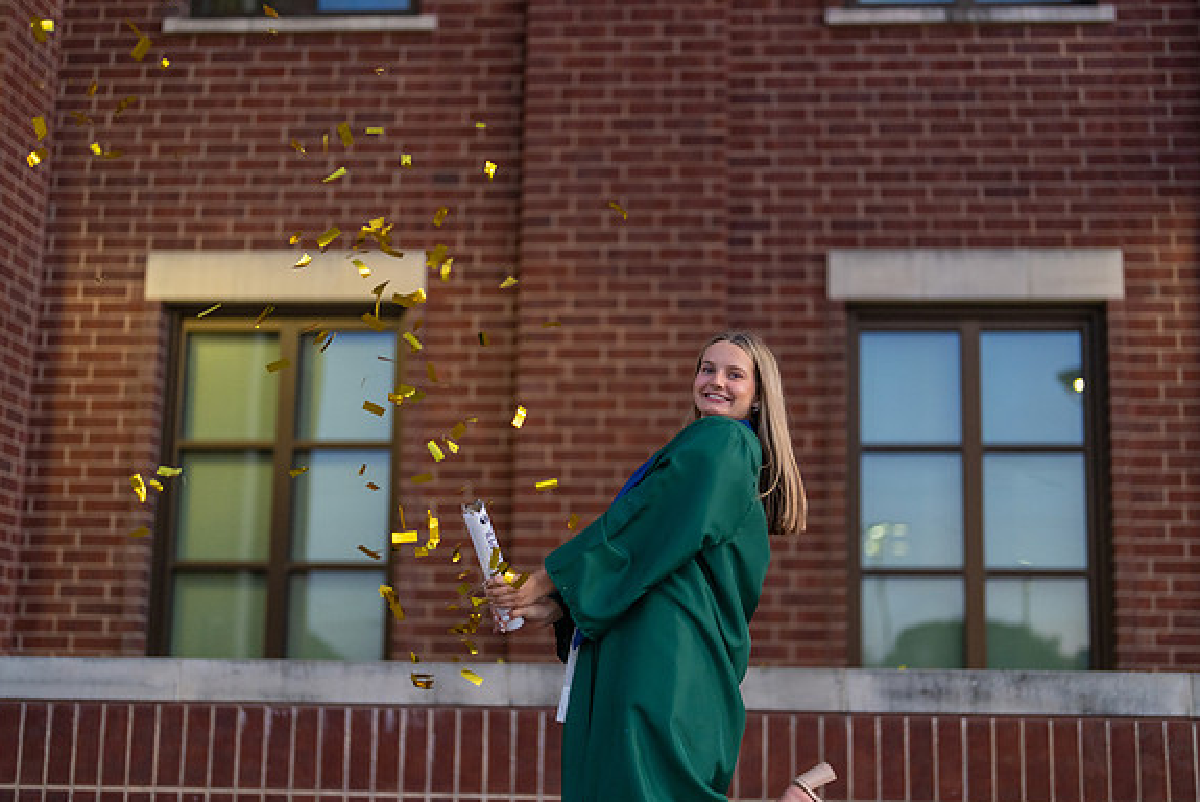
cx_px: 654
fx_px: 1834
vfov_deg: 24.6
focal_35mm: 55
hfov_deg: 36.2
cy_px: 401
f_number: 1.2
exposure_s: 1/1000
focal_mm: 50
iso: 1250
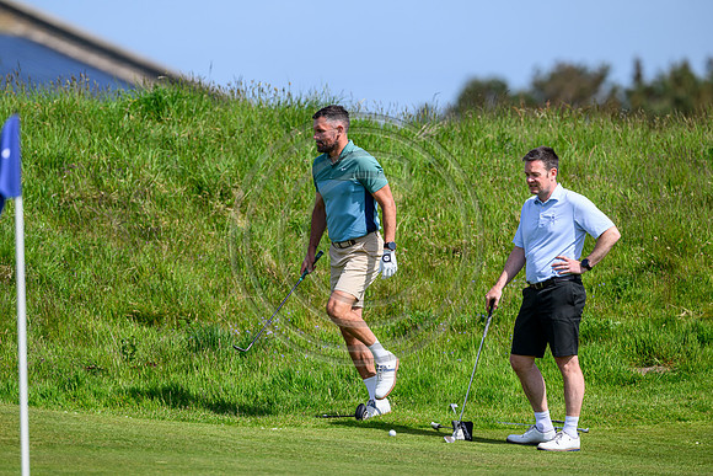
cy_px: 238
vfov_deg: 3.4
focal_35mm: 400
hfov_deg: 5.2
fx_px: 7924
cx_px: 356
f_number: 4.5
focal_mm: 400
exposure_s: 1/4000
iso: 500
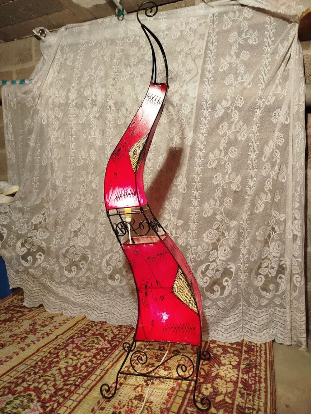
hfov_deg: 56.8
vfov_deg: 71.6
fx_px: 287
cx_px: 156
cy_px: 207
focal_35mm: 24
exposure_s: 1/50
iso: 200
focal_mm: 5.31
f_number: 1.7
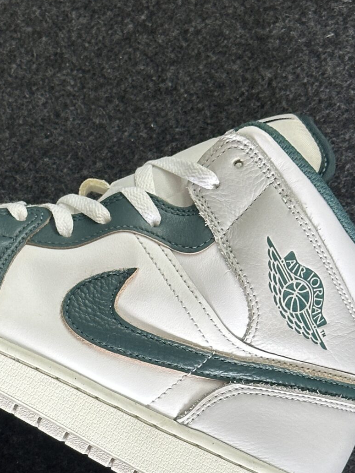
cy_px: 529
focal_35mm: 119
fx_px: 1628
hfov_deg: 12.4
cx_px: 55
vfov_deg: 16.1
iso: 100
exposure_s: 1/50
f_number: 1.78
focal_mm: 6.86
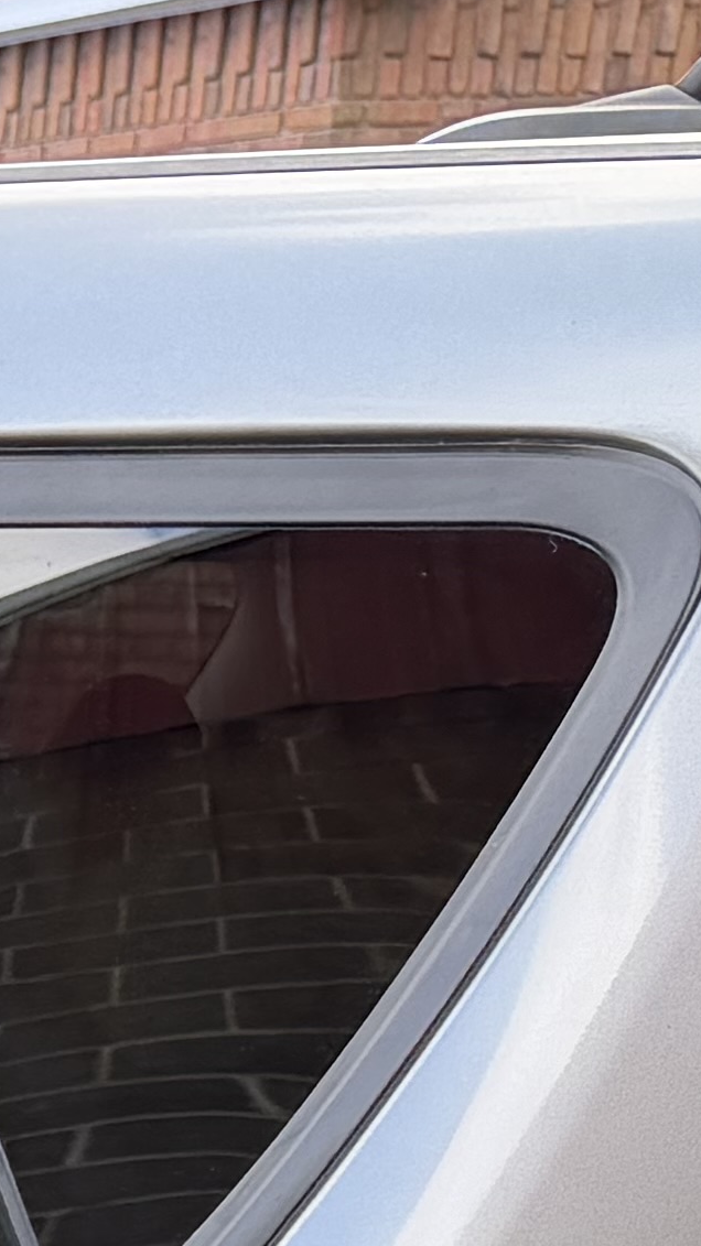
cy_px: 1755
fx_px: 4363
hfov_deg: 7.0
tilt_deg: -15.6
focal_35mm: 132
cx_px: -2080
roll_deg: +1.7
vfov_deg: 15.3
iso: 100
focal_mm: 6.76
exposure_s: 1/348
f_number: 1.78
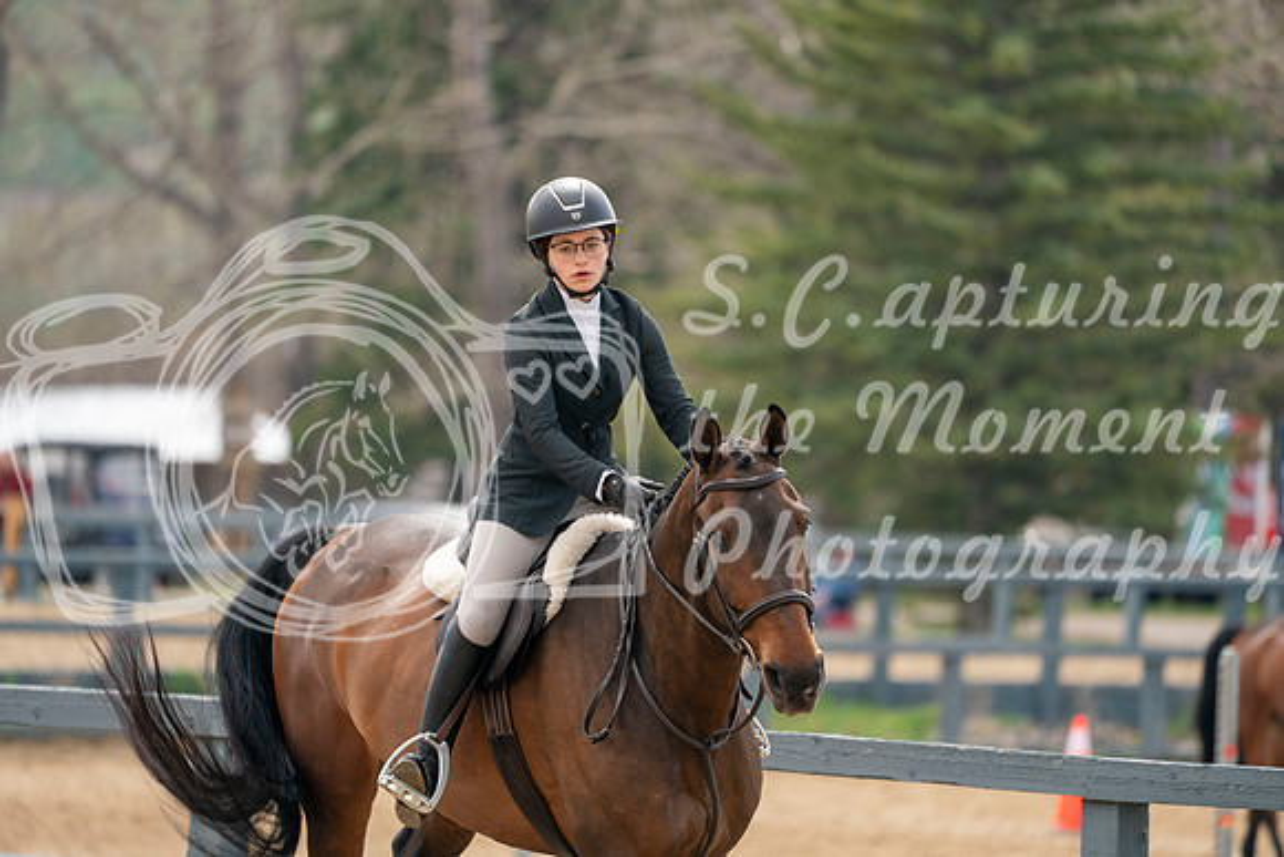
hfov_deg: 5.2
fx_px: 14269
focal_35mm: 400
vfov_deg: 3.4
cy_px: 428
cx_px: 642
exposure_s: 1/500
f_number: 5.6
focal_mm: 400
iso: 320
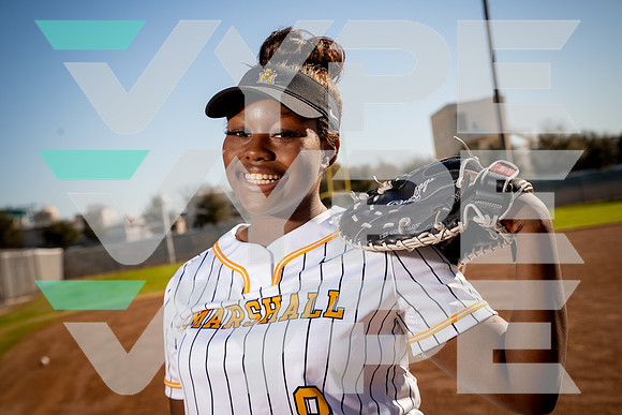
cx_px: 311
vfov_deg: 22.6
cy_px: 208
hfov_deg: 33.4
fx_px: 1037
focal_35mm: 60
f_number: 7.1
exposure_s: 1/250
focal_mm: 60
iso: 100
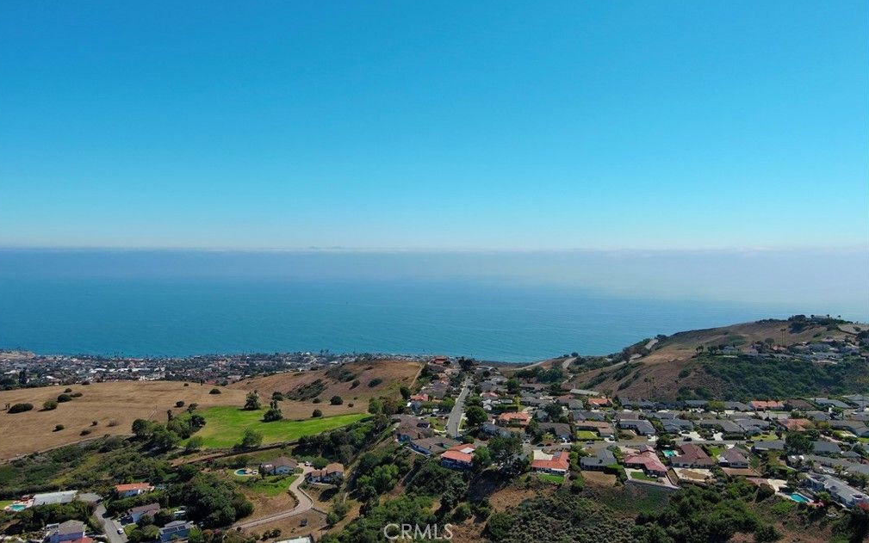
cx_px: 429
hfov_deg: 62.9
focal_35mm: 30
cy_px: 250
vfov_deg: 41.8
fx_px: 711
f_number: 2.8
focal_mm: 10.57
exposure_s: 1/3115
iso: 102
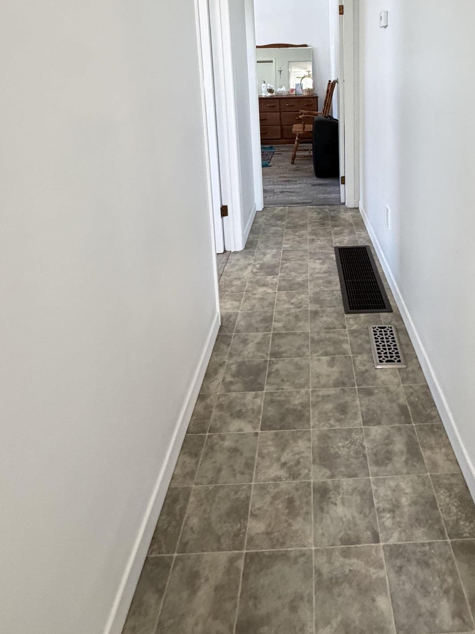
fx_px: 421
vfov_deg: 68.1
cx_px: 317
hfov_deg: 57.6
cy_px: 143
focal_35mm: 23
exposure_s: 1/60
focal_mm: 2.22
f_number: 2.2
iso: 500
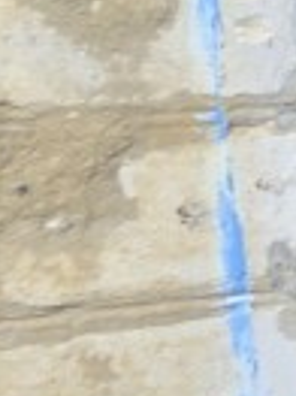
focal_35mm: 102
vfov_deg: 18.8
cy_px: 0
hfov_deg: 9.5
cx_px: 1003
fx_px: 1165
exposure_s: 1/50
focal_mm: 2.2
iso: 80
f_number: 2.2
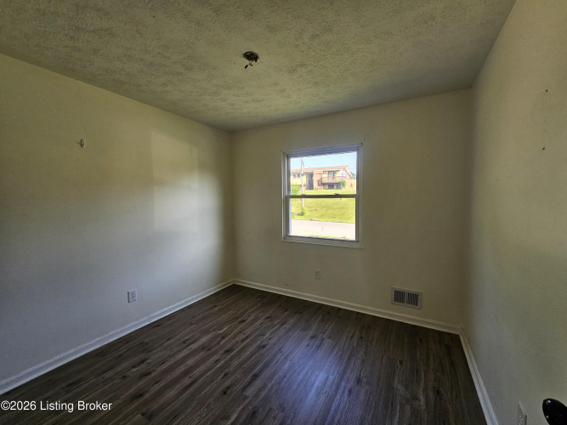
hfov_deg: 106.2
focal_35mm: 13
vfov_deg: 89.9
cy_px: 212
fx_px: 213
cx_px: 284
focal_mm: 2.2
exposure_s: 1/207
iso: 160
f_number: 2.2
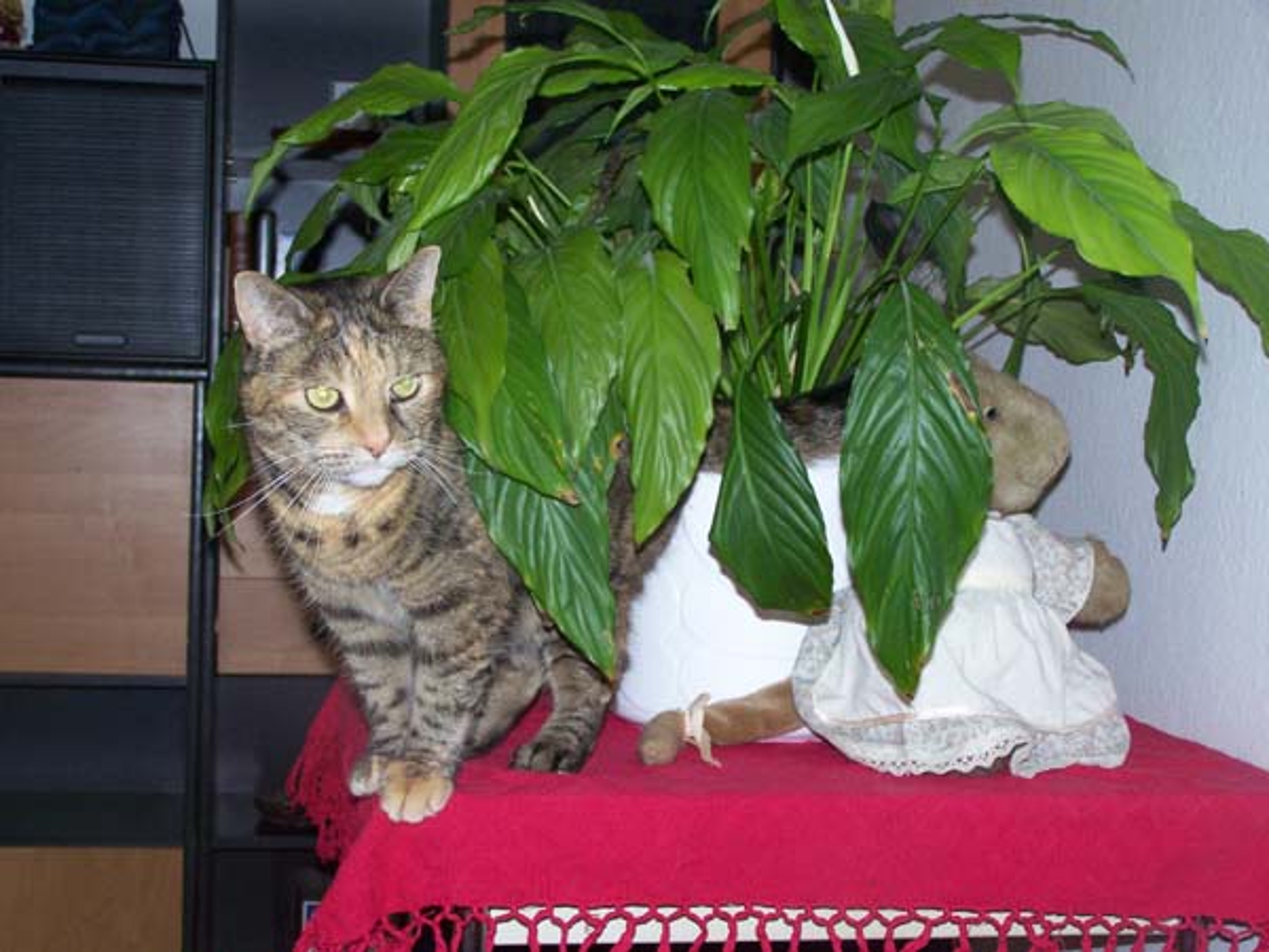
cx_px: 634
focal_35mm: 64
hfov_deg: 30.3
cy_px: 476
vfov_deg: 22.9
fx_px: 2346
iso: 160
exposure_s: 1/80
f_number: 3.2
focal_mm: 10.7
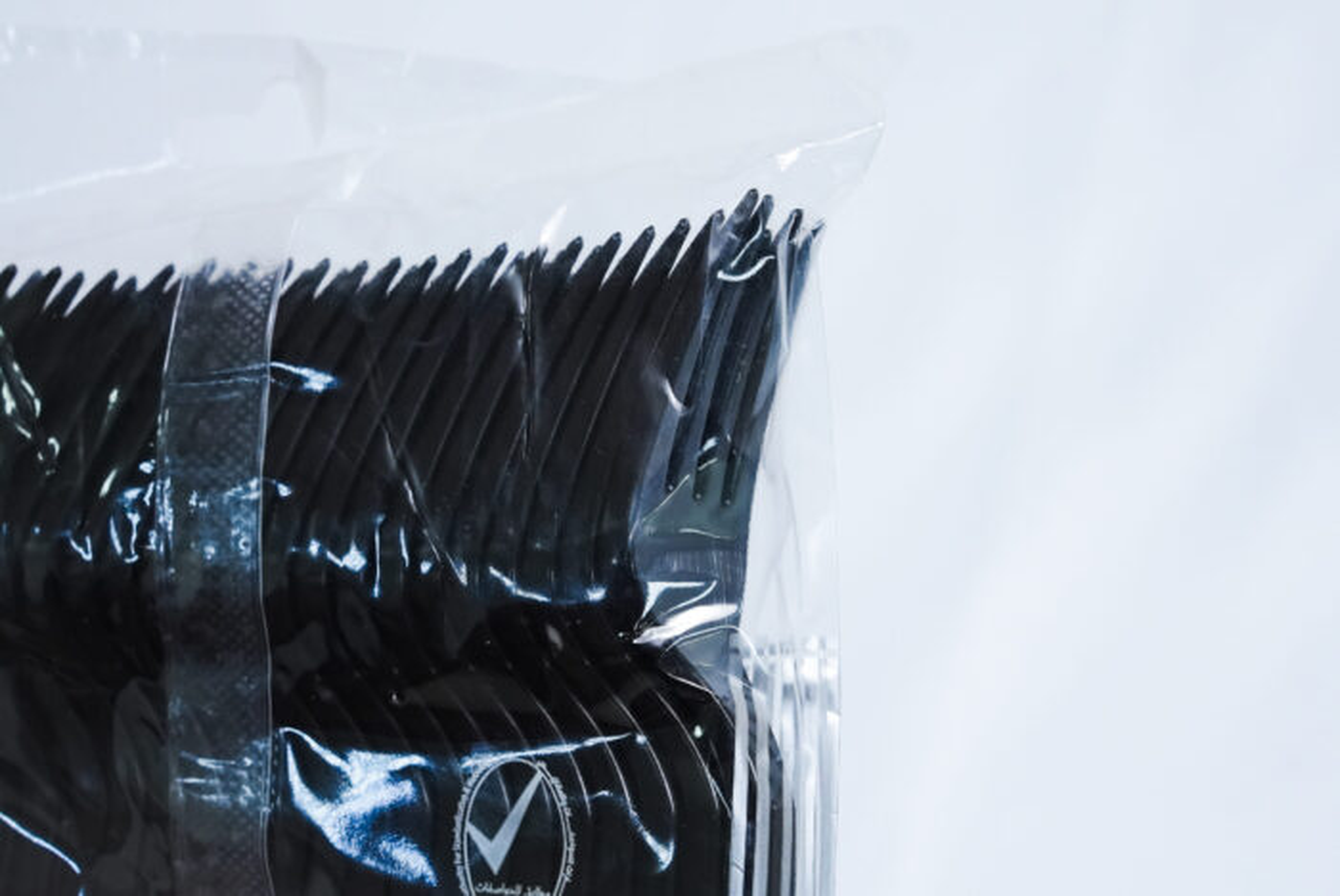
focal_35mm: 70
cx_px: 670
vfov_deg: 19.5
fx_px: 2608
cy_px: 448
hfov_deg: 28.8
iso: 3200
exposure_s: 1/200
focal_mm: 70
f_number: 11
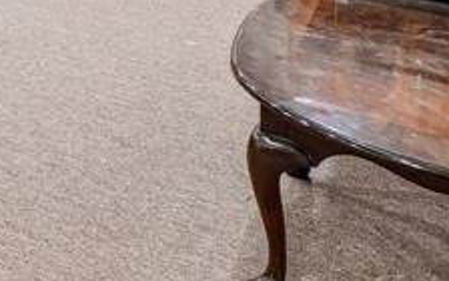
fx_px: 857
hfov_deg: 18.7
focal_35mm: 70
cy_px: -317
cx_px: -447
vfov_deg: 14.6
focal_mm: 10
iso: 400
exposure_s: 1/6
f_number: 8
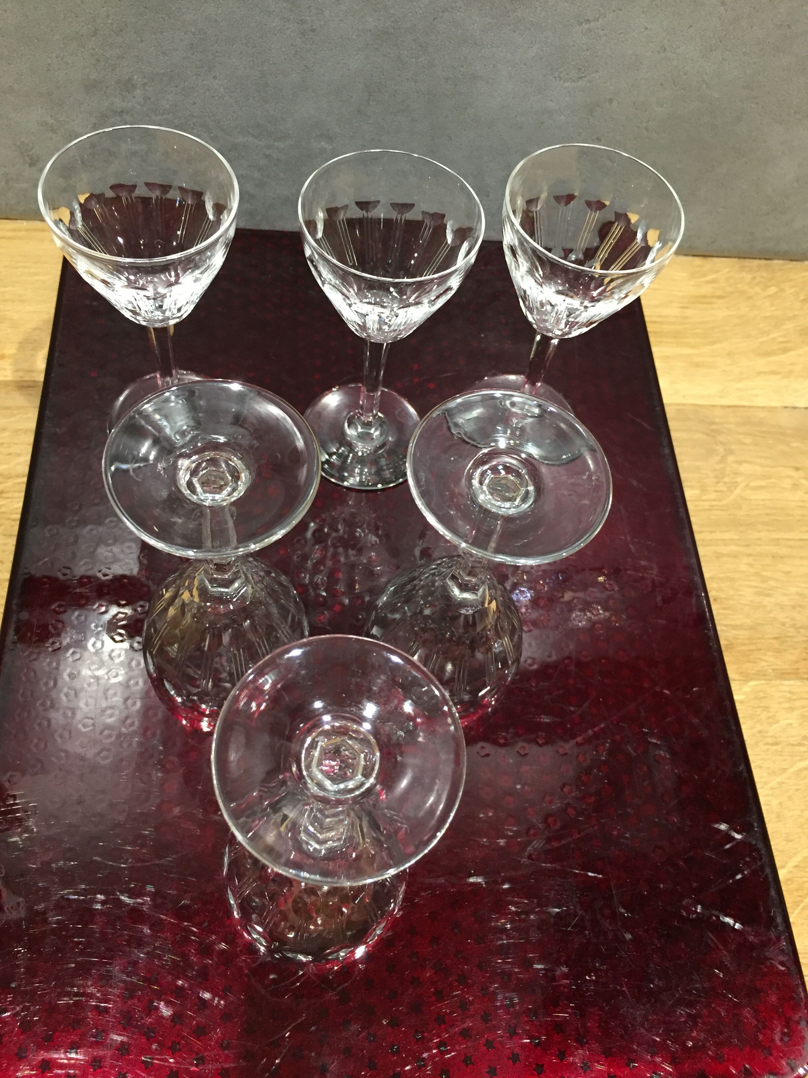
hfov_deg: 48.2
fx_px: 903
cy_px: 539
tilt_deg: -59.2
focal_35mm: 29
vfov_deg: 61.7
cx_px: 404
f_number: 2.2
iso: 200
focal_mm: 4.15
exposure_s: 1/33
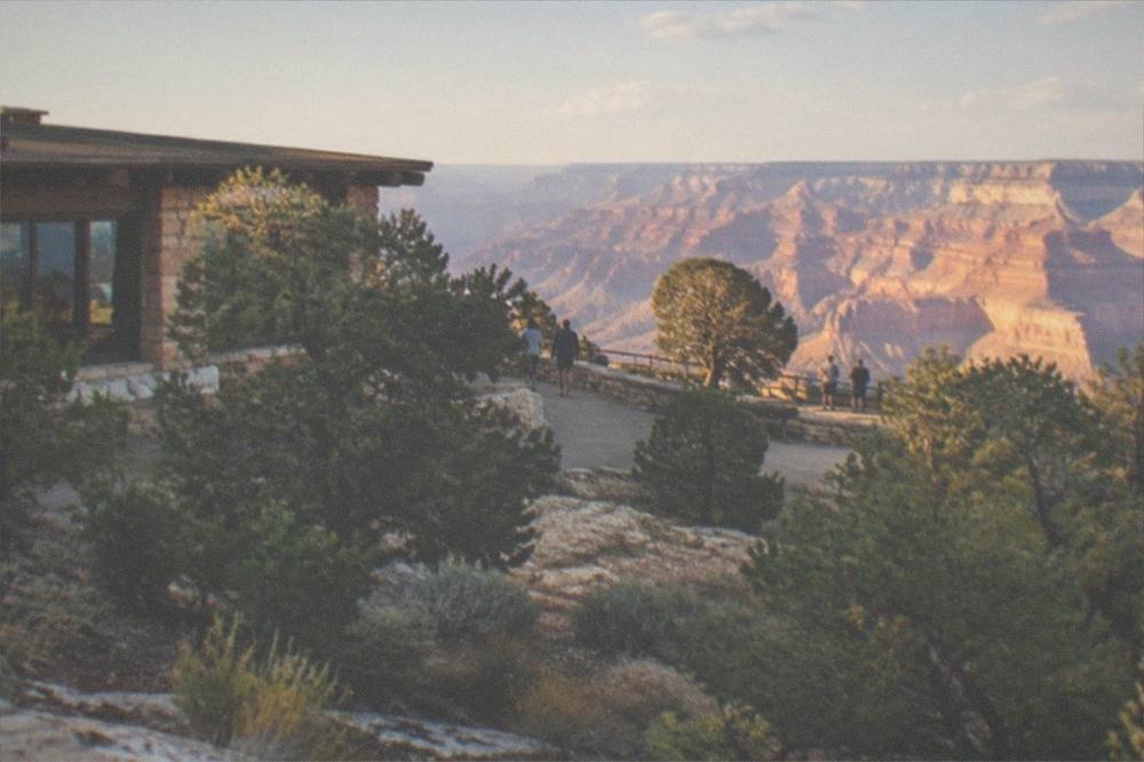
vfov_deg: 27.5
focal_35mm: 49
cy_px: 381
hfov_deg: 40.4
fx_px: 1557
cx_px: 572
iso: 500
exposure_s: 1/2500
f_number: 4
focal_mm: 49
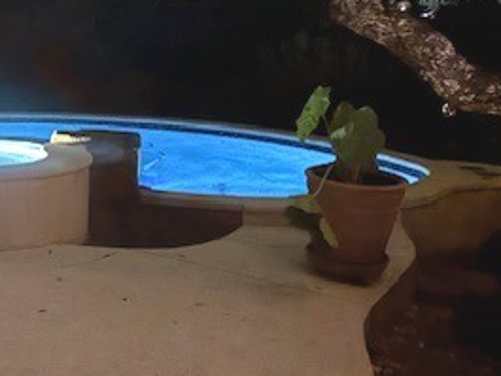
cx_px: -43
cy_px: 127
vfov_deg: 25.1
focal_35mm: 58
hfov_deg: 30.0
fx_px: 840
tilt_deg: -7.1
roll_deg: -0.3
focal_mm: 6.76
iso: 2500
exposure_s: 1/5
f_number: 1.78
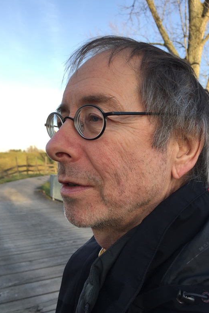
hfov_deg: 42.3
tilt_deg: +0.6
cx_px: 91
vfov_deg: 60.3
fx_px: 270
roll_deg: +0.0
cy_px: 158
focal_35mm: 31
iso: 32
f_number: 2.2
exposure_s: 1/377
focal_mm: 4.15
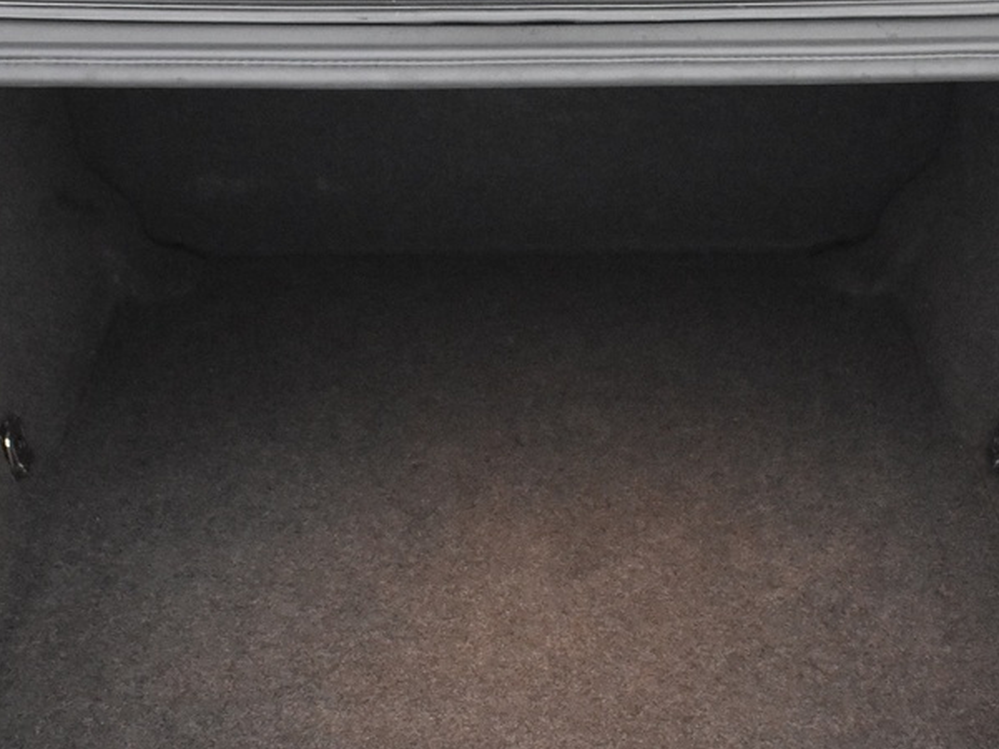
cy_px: 397
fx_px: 2021
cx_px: 490
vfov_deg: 21.0
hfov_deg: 27.8
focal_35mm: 70
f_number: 3.5
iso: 3200
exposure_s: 1/15
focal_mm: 18
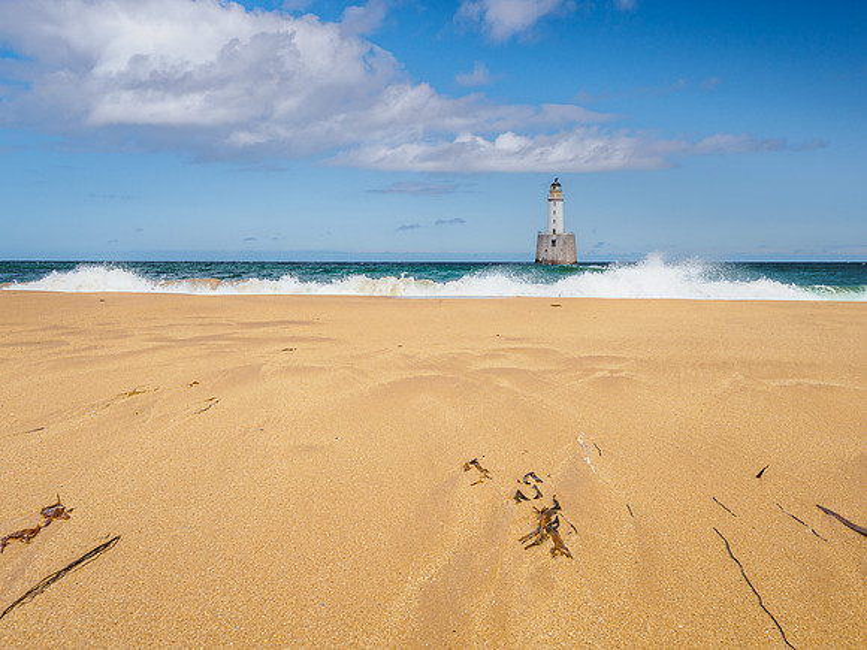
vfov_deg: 39.4
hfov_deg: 51.0
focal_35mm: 36
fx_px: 908
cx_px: 434
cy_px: 325
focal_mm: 18
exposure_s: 1/125
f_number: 7.1
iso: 200
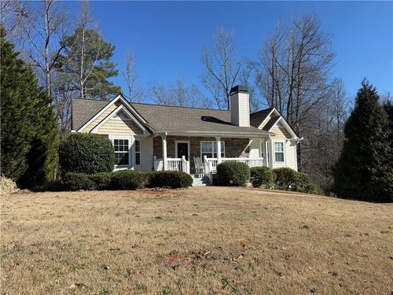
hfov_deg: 71.6
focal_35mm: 24
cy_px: 148
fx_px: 272
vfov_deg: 56.8
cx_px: 196
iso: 80
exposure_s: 1/4673
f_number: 1.78
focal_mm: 6.76
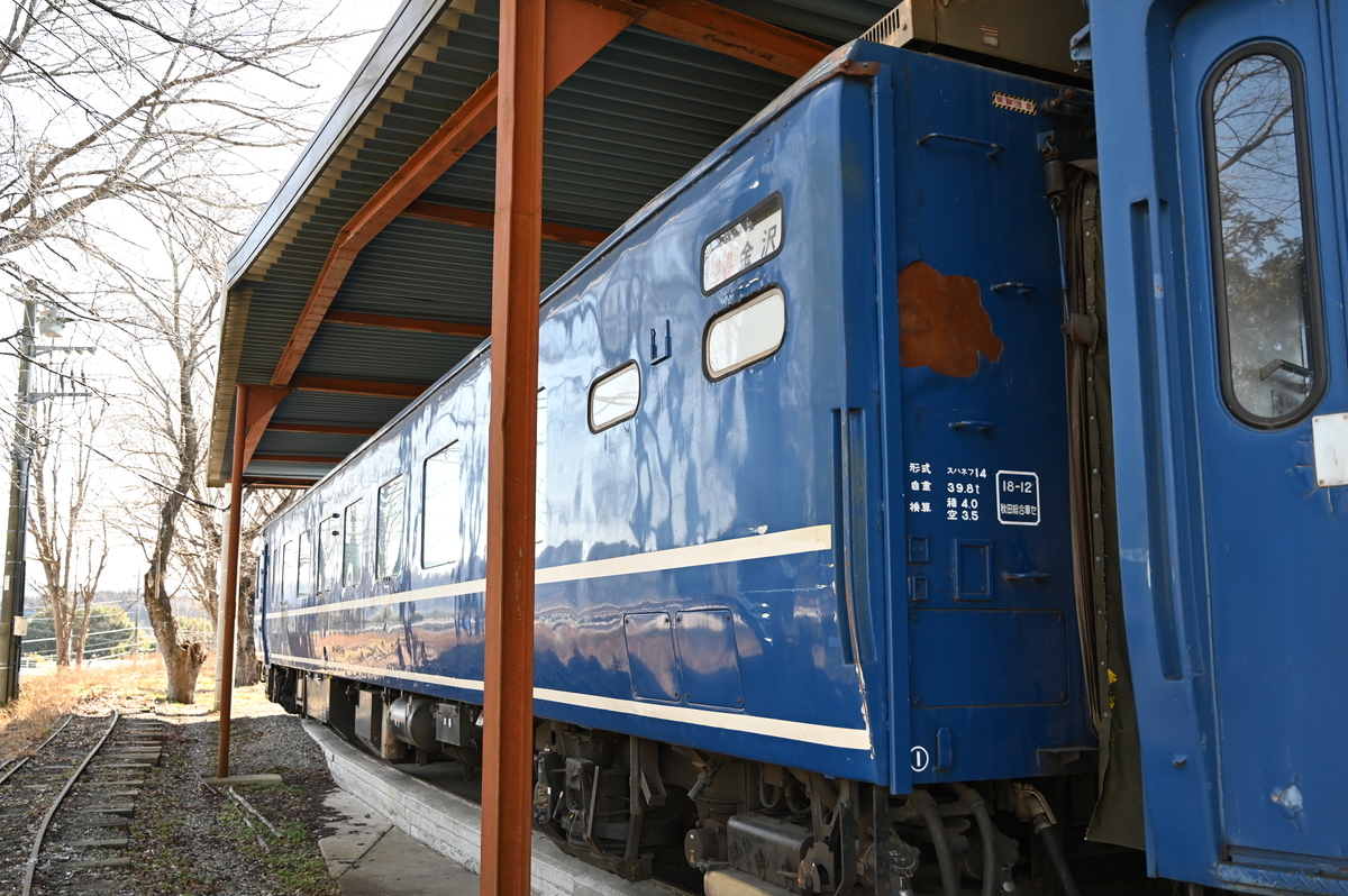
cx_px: 674
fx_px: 1197
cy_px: 448
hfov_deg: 58.8
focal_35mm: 32
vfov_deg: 41.0
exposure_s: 1/250
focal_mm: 32
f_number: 4
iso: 280
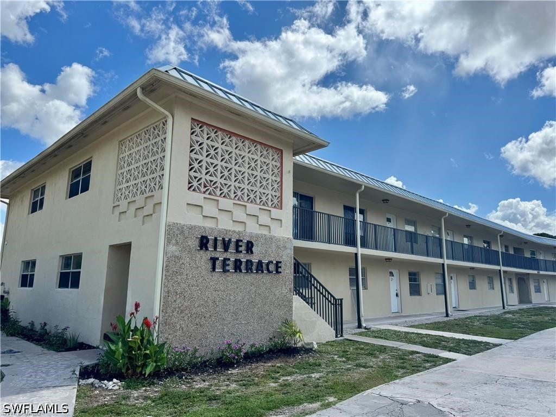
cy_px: 208
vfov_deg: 56.8
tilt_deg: +10.3
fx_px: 385
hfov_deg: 71.6
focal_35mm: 24
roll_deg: -0.1
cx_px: 278
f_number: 1.78
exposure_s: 1/5814
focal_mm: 6.76
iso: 80
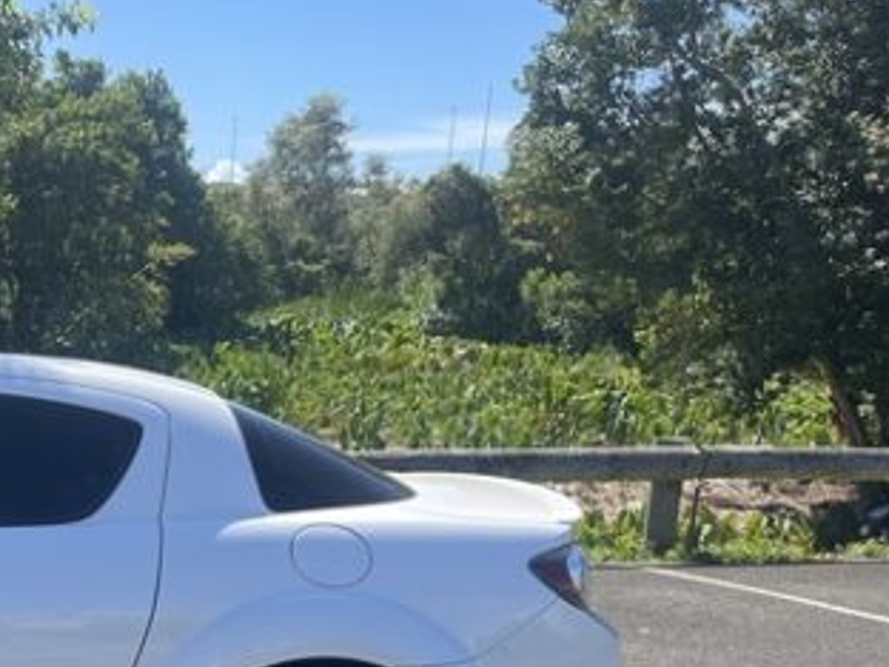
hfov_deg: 26.7
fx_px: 1644
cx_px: -194
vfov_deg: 22.1
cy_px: 673
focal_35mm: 64
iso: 50
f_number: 1.6
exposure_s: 1/1647
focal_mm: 5.1
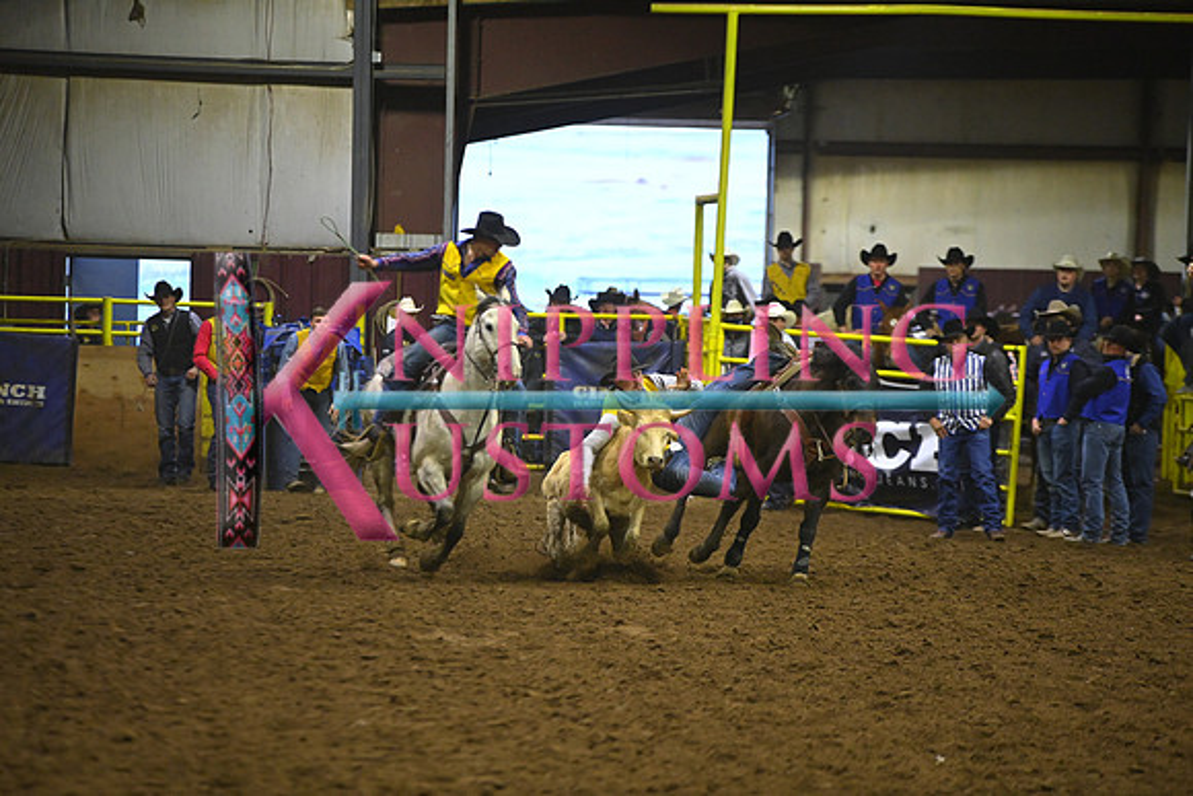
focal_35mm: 200
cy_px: 398
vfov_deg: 6.9
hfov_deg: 10.3
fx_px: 6629
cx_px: 596
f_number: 2.8
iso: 6400
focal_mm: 200
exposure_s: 1/400
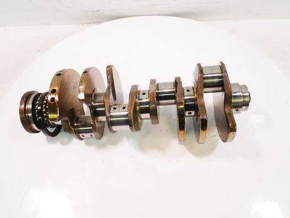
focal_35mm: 30
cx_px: 145
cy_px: 109
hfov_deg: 60.0
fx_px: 251
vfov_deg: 46.8
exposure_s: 1/60
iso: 640
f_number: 3.8
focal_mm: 15
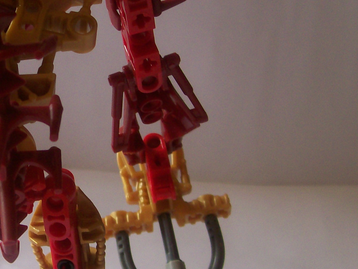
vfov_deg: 18.0
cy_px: 155
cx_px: 9
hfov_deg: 23.0
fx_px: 848
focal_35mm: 82
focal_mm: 6
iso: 80
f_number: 2.7
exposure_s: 1/51.9
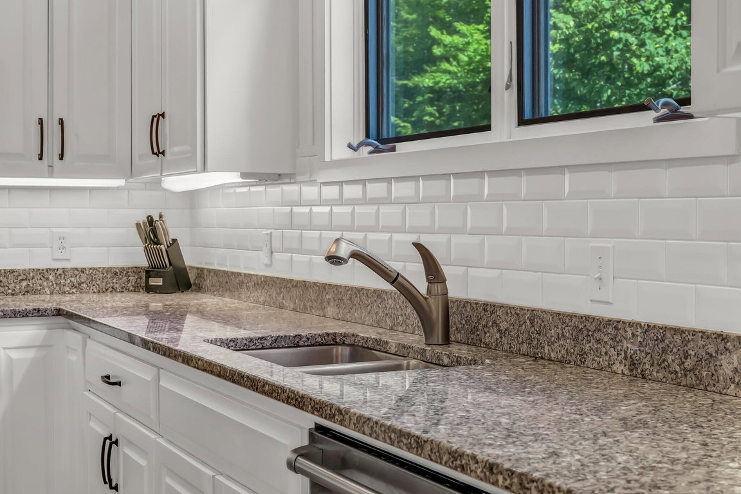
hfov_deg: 38.2
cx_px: 370
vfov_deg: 26.0
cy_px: 247
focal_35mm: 52
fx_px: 1070
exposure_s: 1/25
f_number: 7.1
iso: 640
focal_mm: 35
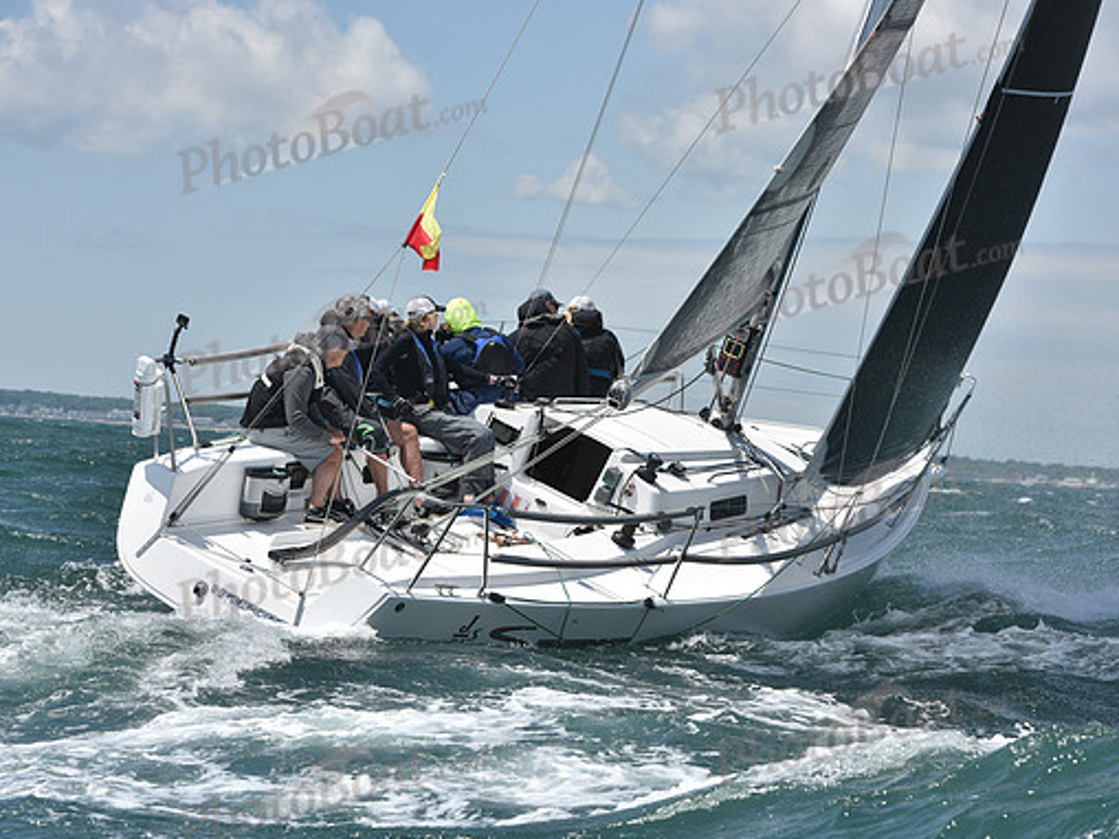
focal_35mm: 115
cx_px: 602
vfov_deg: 12.9
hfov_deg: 17.1
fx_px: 3718
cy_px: 423
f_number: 8
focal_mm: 105
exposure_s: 1/1250
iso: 250
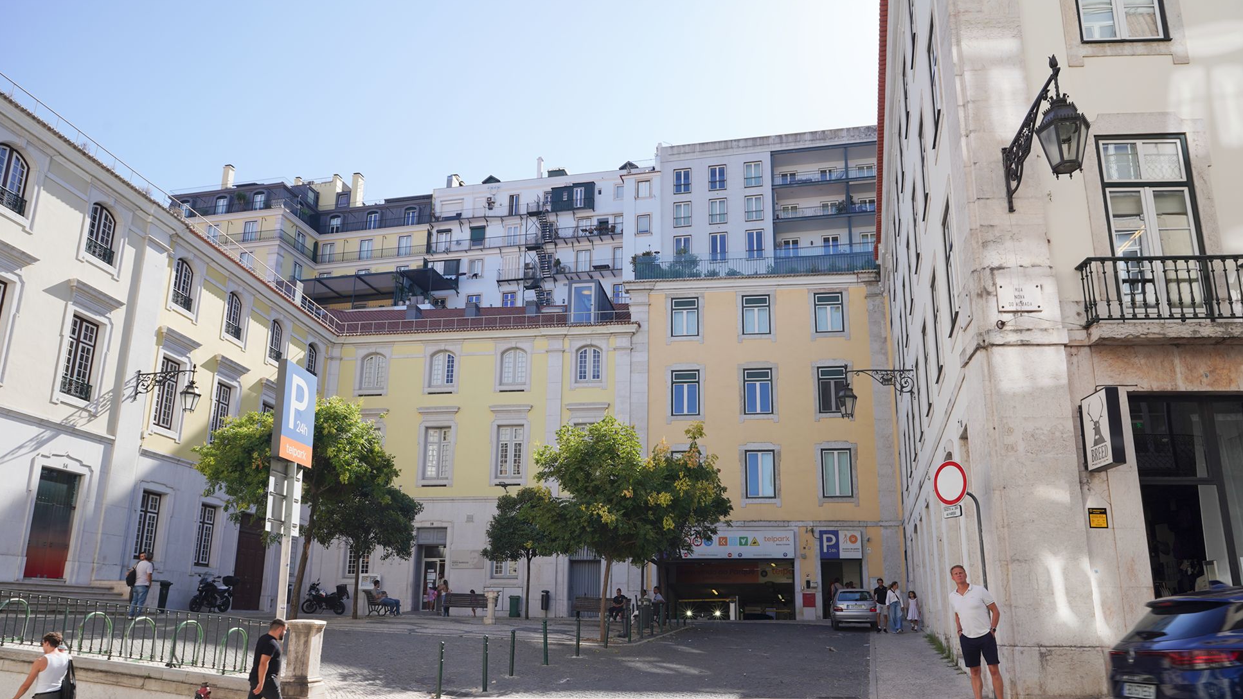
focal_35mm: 26
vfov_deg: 44.3
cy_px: 394
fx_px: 857
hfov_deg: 71.9
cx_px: 638
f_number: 11
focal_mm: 24
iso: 100
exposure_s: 1/100
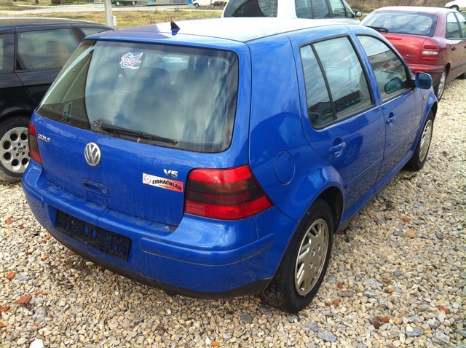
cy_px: 174
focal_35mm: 35
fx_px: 470
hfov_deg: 52.7
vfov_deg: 40.6
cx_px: 233
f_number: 2.8
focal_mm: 3.85
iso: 80
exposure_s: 1/168
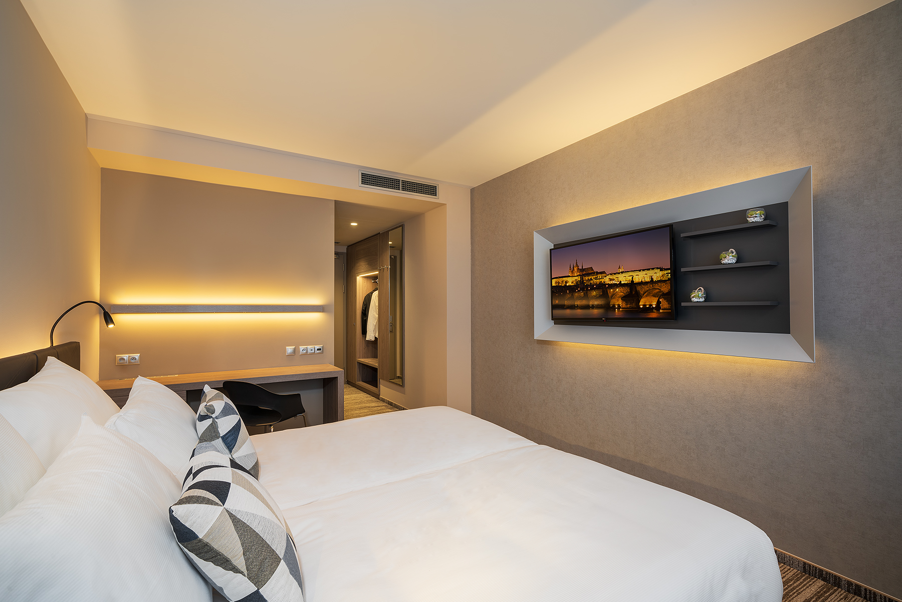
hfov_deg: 96.7
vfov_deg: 73.8
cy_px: 301
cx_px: 451
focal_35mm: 16
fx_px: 401
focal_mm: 16
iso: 100
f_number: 11
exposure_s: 1
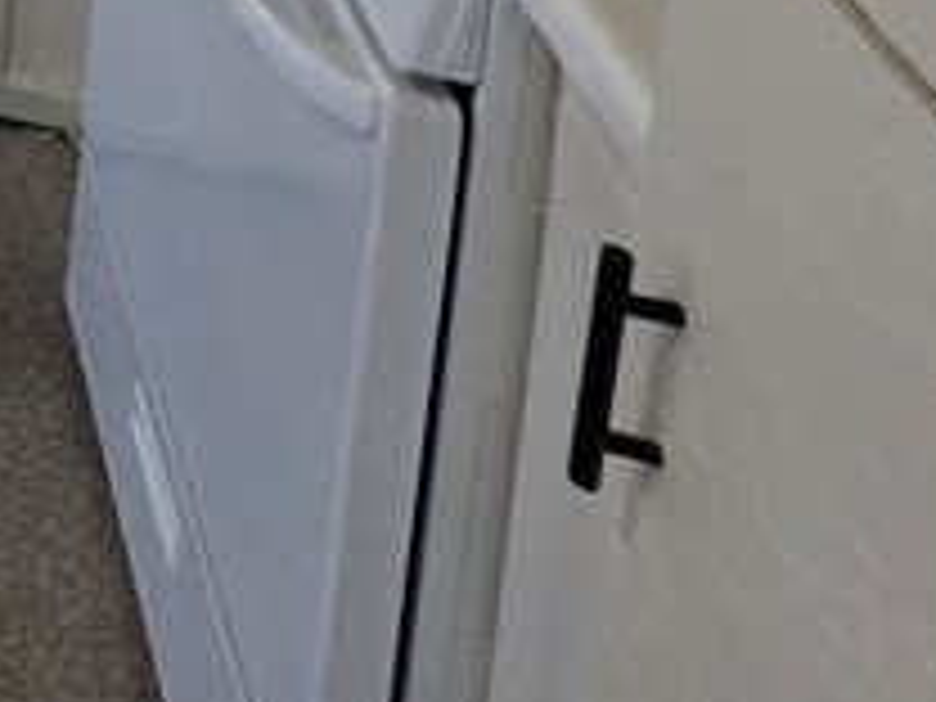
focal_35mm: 64
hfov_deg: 18.0
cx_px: -1017
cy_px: -922
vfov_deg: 15.1
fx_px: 1731
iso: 250
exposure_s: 1/120
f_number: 1.9
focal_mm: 2.2
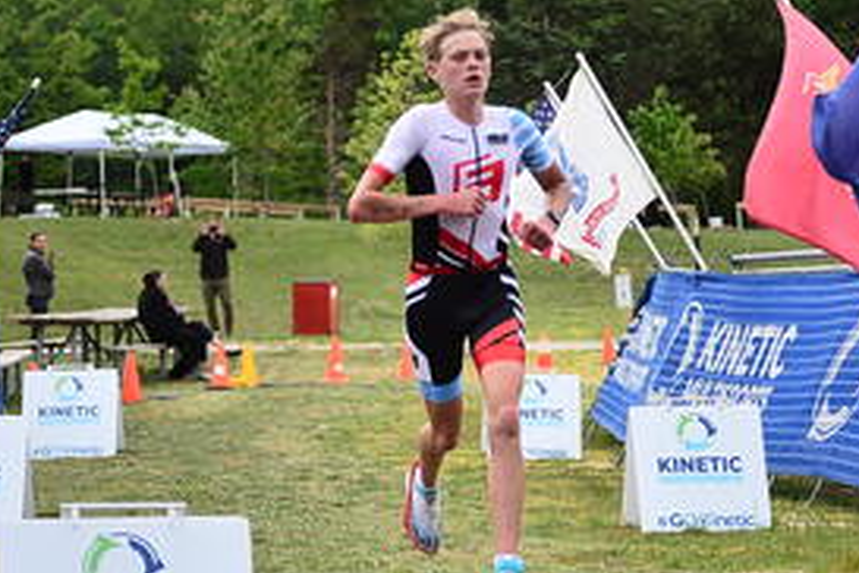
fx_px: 3364
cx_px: 485
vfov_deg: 9.7
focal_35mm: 141
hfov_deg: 14.5
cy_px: 346
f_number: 2.8
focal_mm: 70
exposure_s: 1/2000
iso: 250
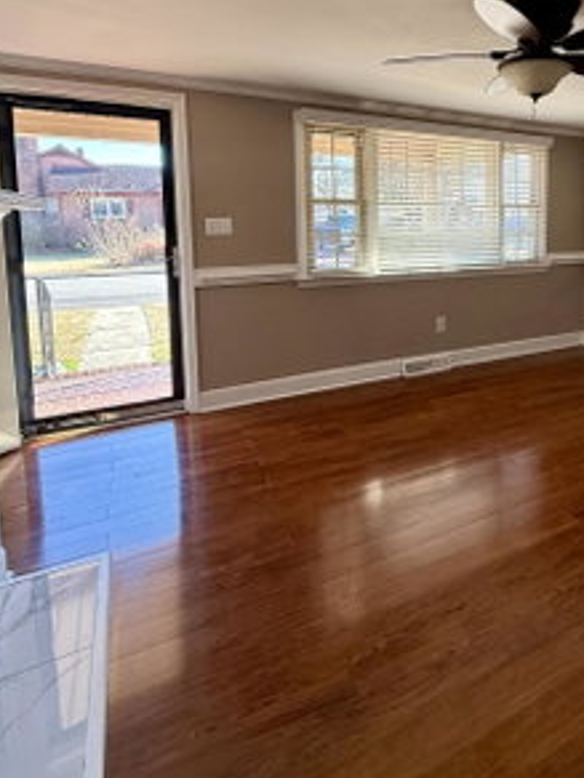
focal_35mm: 23
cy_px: 269
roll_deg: -0.2
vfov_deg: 72.1
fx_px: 517
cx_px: 440
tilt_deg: -5.8
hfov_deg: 55.9
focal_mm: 2.22
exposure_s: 1/99
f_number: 2.2
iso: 160
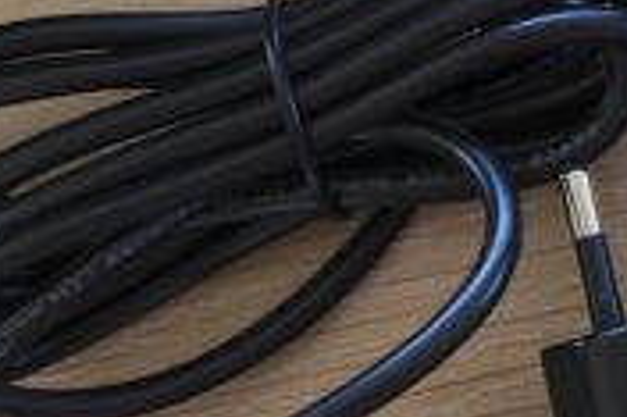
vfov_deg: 6.9
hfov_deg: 10.2
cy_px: 52
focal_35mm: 197
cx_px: 825
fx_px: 3428
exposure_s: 1/20
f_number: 4
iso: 160
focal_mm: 23
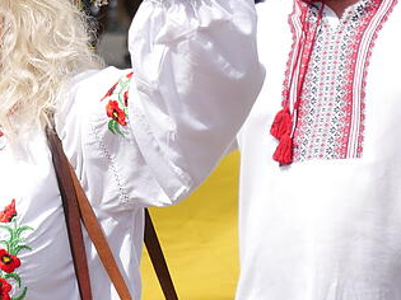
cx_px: -45
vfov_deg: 4.9
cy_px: -13
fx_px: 3532
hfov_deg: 6.5
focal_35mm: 305
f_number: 5
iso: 200
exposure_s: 1/800
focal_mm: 60
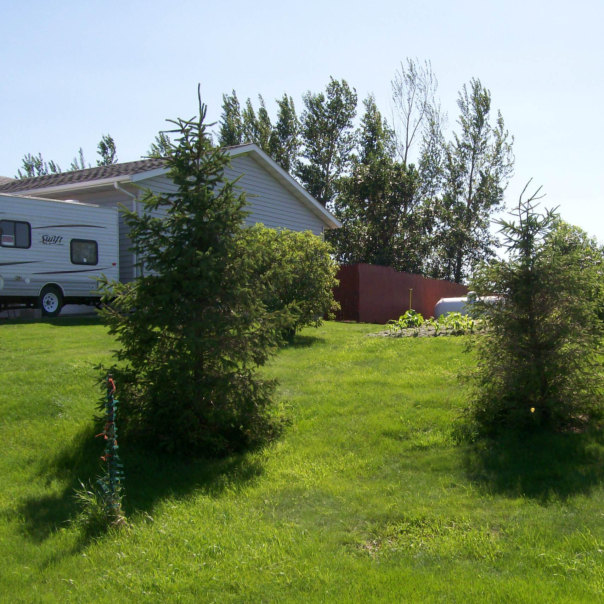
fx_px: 849
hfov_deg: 38.8
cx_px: 391
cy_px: 301
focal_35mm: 43
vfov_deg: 39.2
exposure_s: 1/481
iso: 80
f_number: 4.8
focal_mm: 6
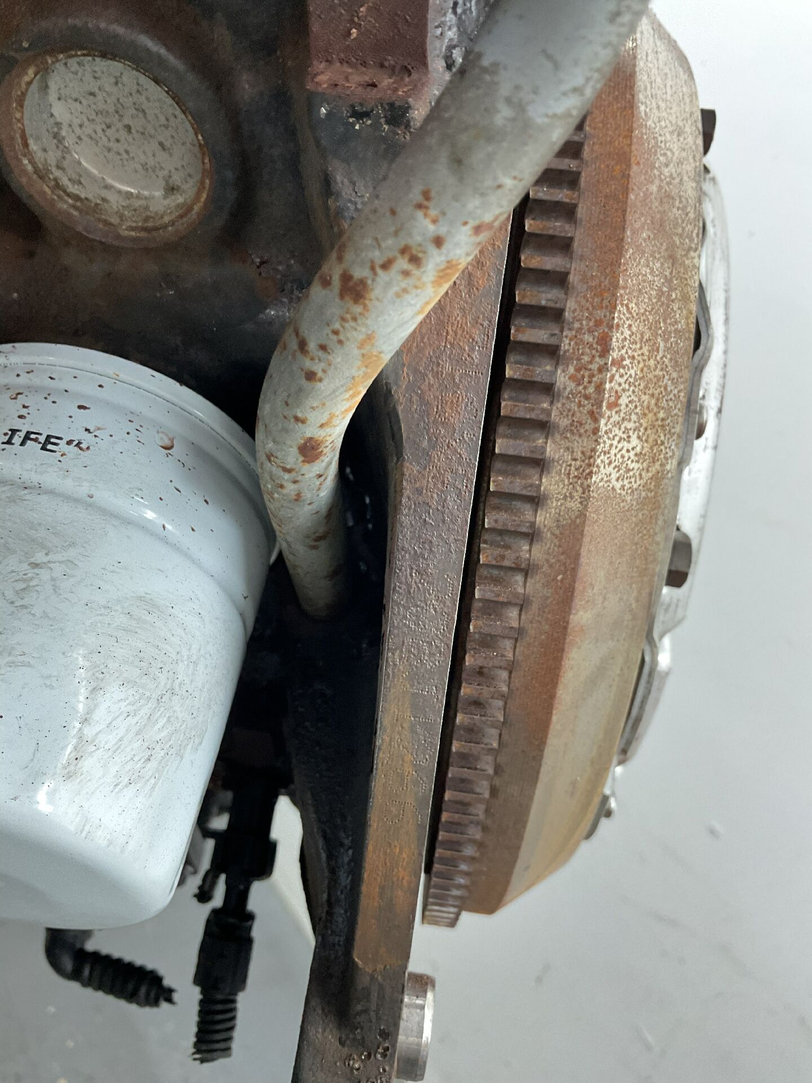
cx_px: 406
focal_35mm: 29
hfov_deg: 48.2
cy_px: 542
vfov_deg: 61.7
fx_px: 907
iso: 160
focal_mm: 3
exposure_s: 1/50
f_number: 1.8
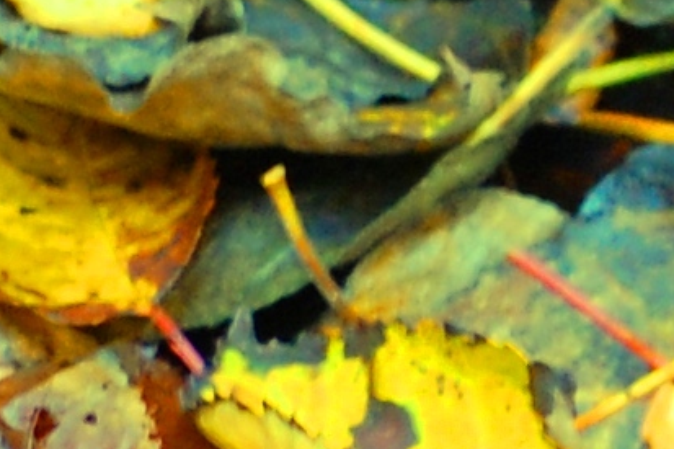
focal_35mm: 1004
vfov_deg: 1.4
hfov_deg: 2.1
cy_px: 199
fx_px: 18789
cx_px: 1250
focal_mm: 92
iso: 800
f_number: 6.3
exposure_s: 1/15
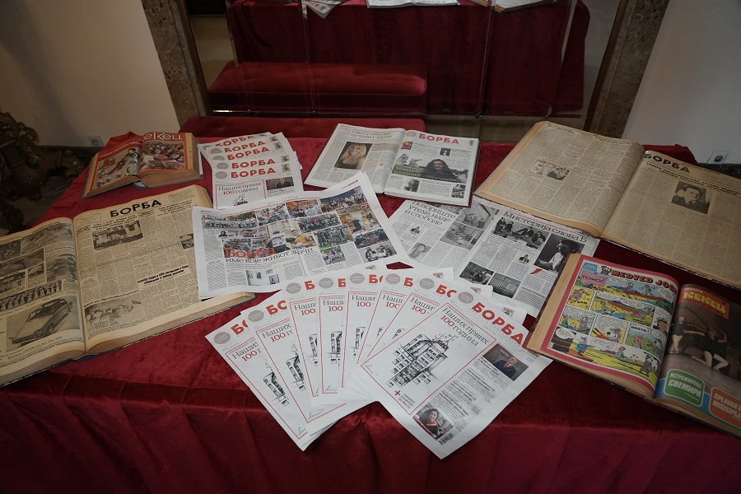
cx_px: 370
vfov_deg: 53.1
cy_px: 247
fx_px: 494
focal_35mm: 24
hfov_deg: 73.7
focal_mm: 24
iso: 4000
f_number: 4
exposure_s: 1/200
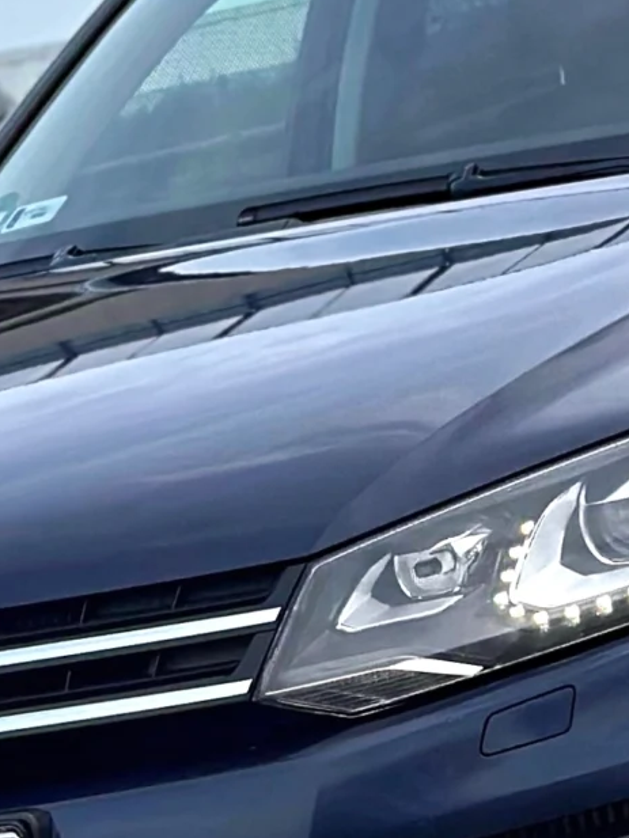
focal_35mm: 199
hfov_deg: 7.4
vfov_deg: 9.9
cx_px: 558
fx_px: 4820
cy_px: 162
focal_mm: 6.86
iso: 80
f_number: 1.78
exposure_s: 1/2304
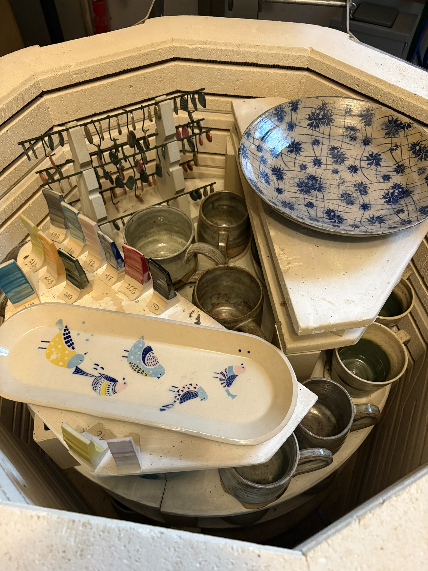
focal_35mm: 26
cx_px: 214
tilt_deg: -54.4
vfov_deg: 67.3
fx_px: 429
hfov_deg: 53.1
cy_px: 286
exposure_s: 1/40
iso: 500
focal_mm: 5.96
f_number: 1.6
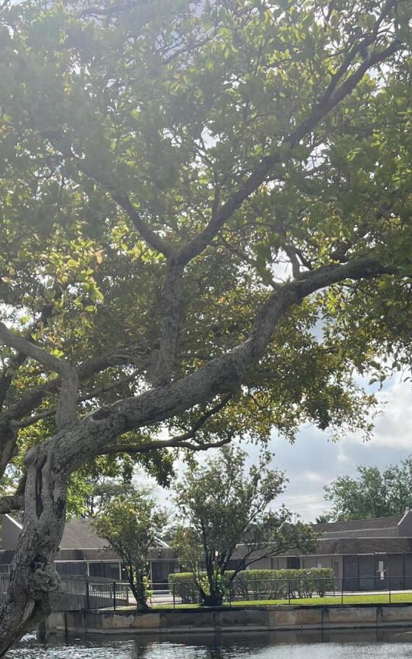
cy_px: 671
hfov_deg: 20.9
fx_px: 1113
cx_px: 269
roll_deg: +1.8
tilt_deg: -4.1
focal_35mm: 62
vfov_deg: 30.5
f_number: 1.5
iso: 50
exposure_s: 1/4115
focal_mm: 5.7
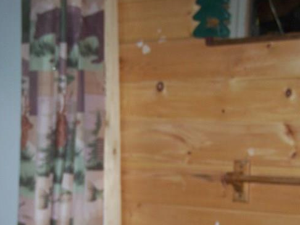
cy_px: 210
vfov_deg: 18.1
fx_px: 694
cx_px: 102
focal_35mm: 80
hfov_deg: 24.3
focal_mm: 6.3
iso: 80
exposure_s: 1/60
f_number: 2.8
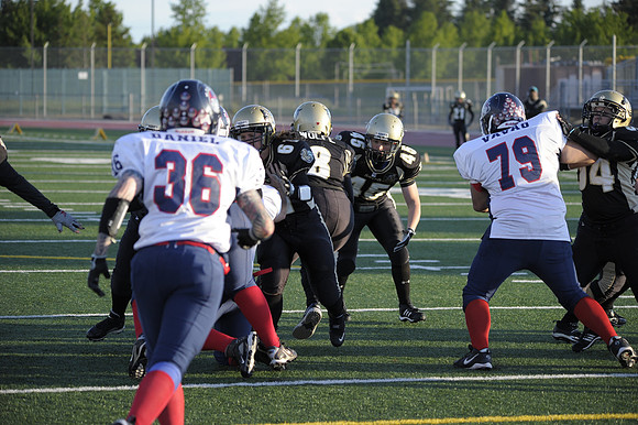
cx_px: 319
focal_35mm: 170
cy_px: 212
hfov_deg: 12.1
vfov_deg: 8.1
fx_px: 3011
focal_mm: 170
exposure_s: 1/1000
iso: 900
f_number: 5
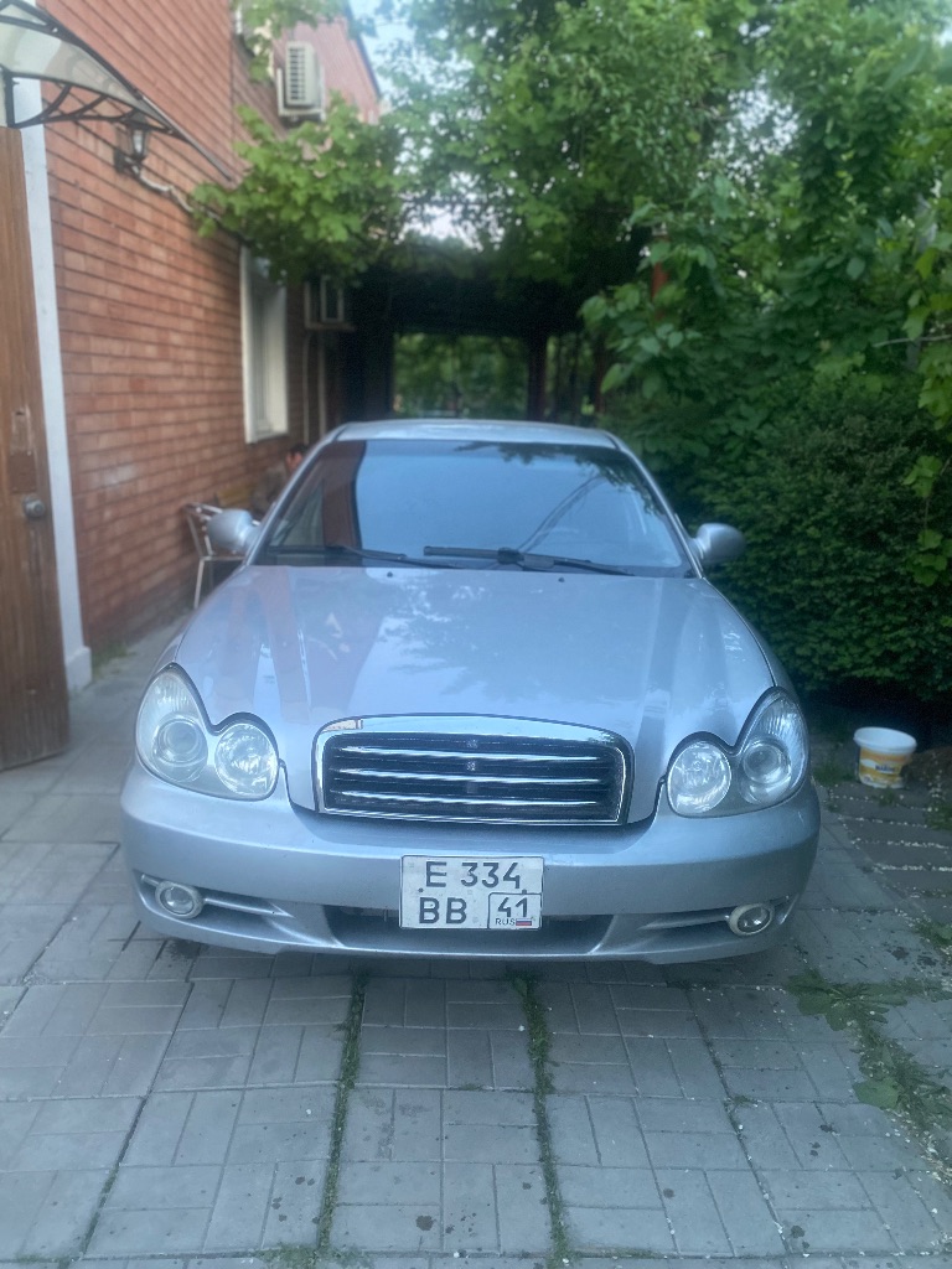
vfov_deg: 67.3
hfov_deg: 53.1
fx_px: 953
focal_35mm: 26
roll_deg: -1.3
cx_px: 476
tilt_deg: -14.7
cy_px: 634
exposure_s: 1/60
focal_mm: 4.25
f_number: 1.8
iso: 500
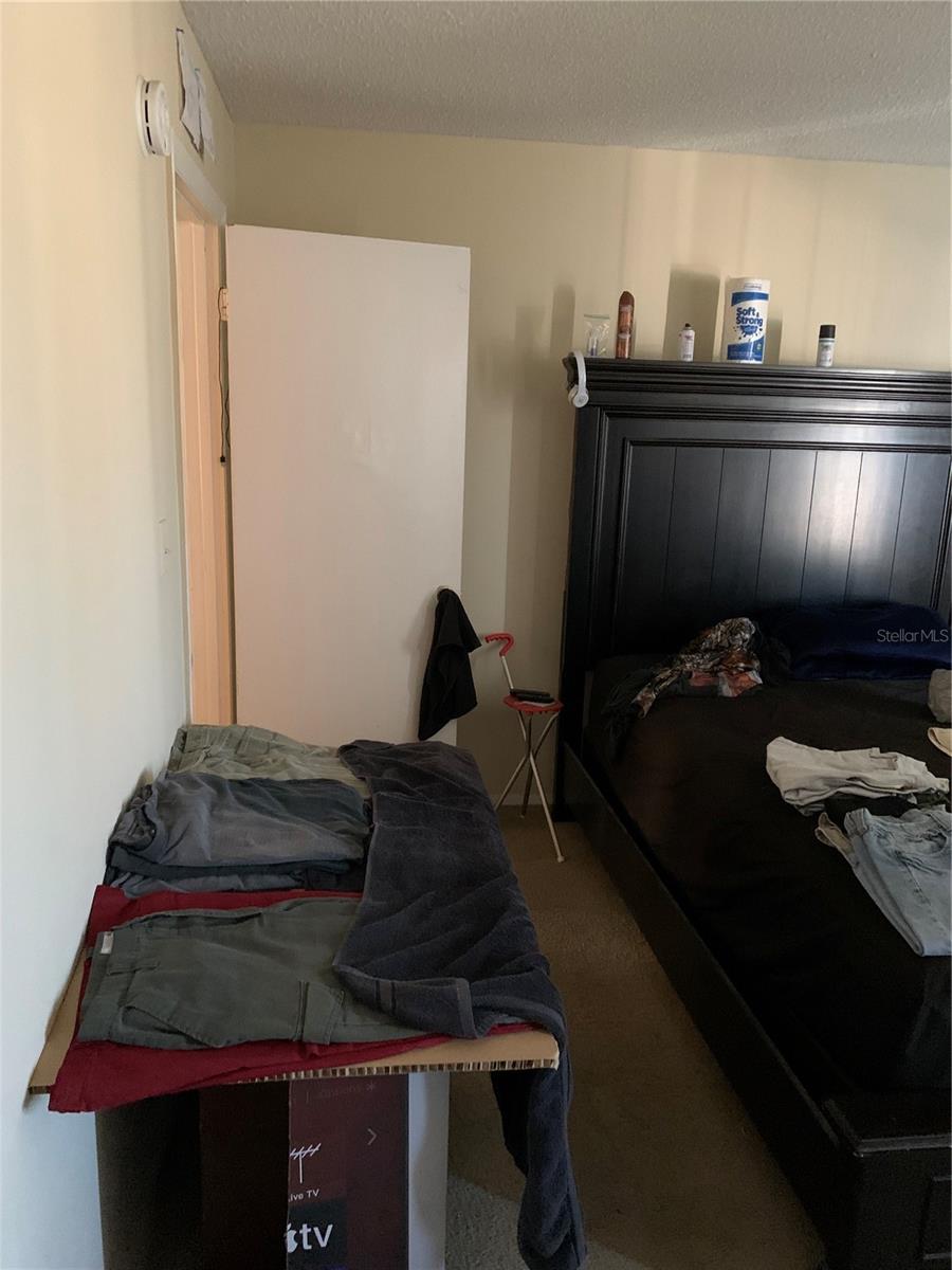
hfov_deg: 53.1
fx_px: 953
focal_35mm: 26
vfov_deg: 67.3
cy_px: 635
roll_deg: -2.6
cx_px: 476
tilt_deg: -13.5
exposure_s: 1/25
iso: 800
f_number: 1.8
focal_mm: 4.25
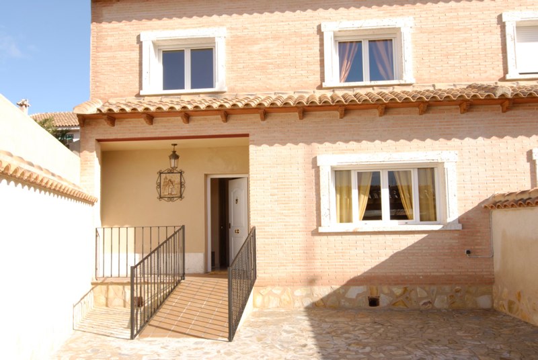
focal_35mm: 33
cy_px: 180
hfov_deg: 57.2
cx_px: 269
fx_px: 494
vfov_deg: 40.1
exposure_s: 1/30
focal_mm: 22
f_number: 16
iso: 100
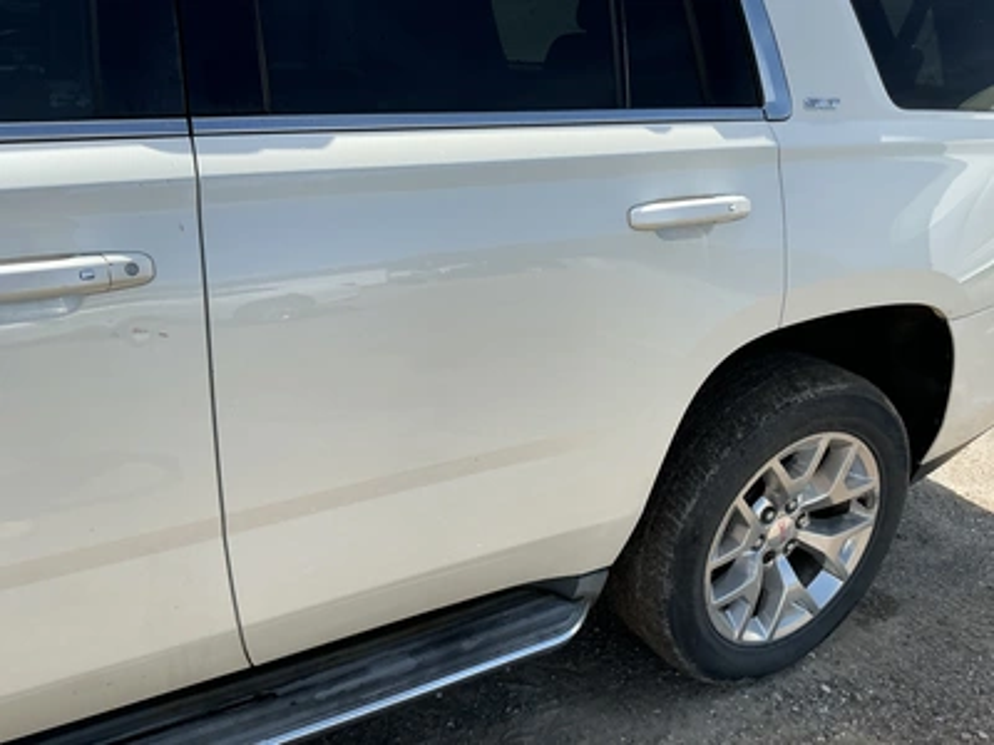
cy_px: 372
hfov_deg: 63.4
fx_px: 804
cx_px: 497
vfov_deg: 49.7
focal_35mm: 28
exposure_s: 1/962
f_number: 1.8
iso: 25
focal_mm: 3
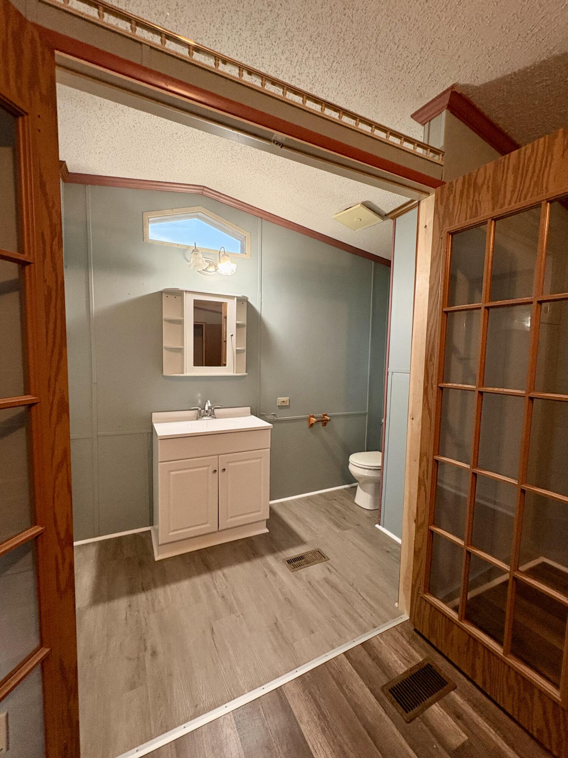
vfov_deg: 102.1
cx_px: 284
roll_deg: -1.3
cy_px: 379
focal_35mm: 14
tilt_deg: -2.8
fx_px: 306
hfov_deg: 85.7
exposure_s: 1/120
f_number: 2.2
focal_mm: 2.22
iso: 400
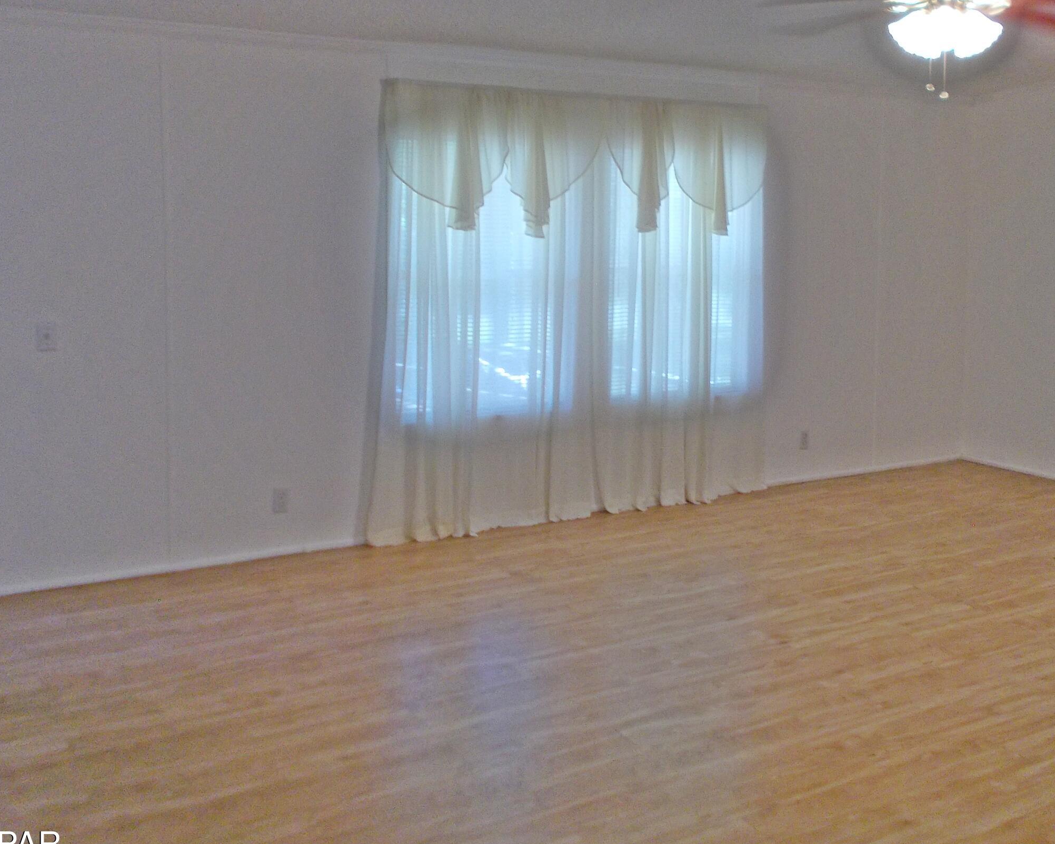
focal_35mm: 38
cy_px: 306
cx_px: 651
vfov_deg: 38.8
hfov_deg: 47.6
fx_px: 1186
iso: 200
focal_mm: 4.6
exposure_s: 1/25
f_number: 3.2
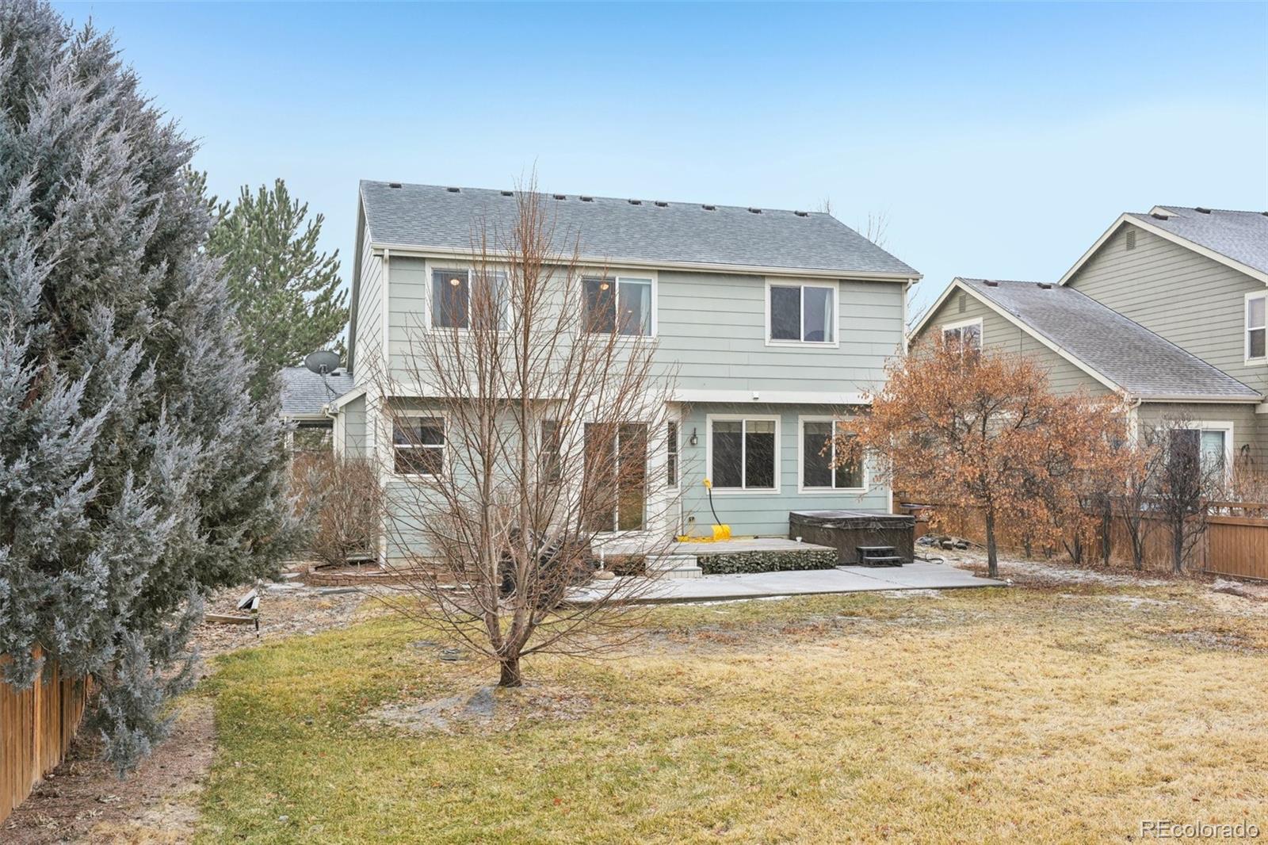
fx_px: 1056
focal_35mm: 30
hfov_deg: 61.9
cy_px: 422
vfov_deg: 43.6
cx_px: 634
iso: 100
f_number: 8
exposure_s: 1/30
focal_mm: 30
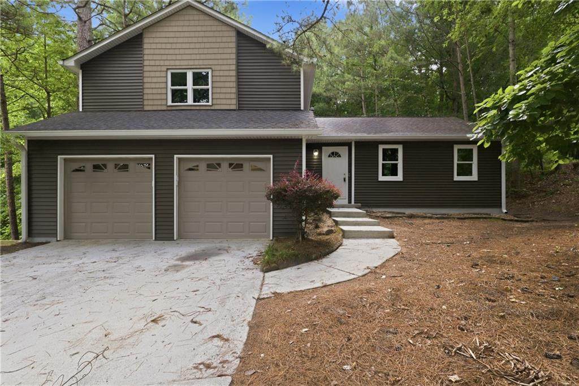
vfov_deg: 72.0
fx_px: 265
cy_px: 193
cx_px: 290
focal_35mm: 16
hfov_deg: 95.0
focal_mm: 11
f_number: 7.1
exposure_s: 1/40
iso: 100
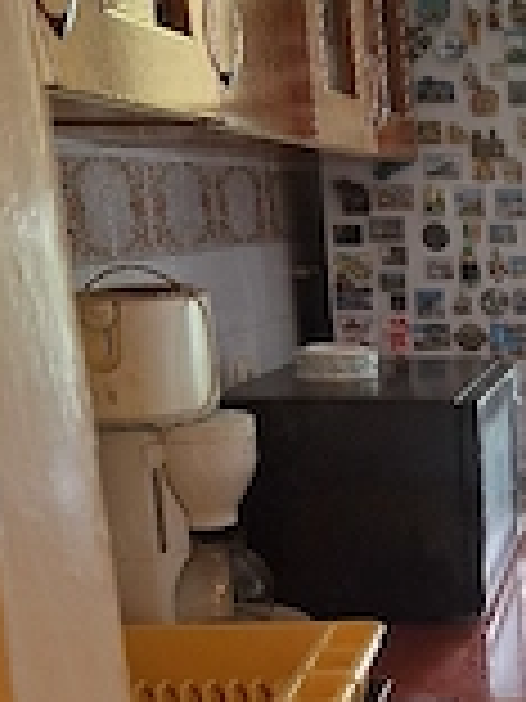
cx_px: 670
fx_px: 1195
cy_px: 513
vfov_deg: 32.2
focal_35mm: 59
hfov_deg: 22.4
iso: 80
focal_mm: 5.54
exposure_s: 1/50
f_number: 1.8
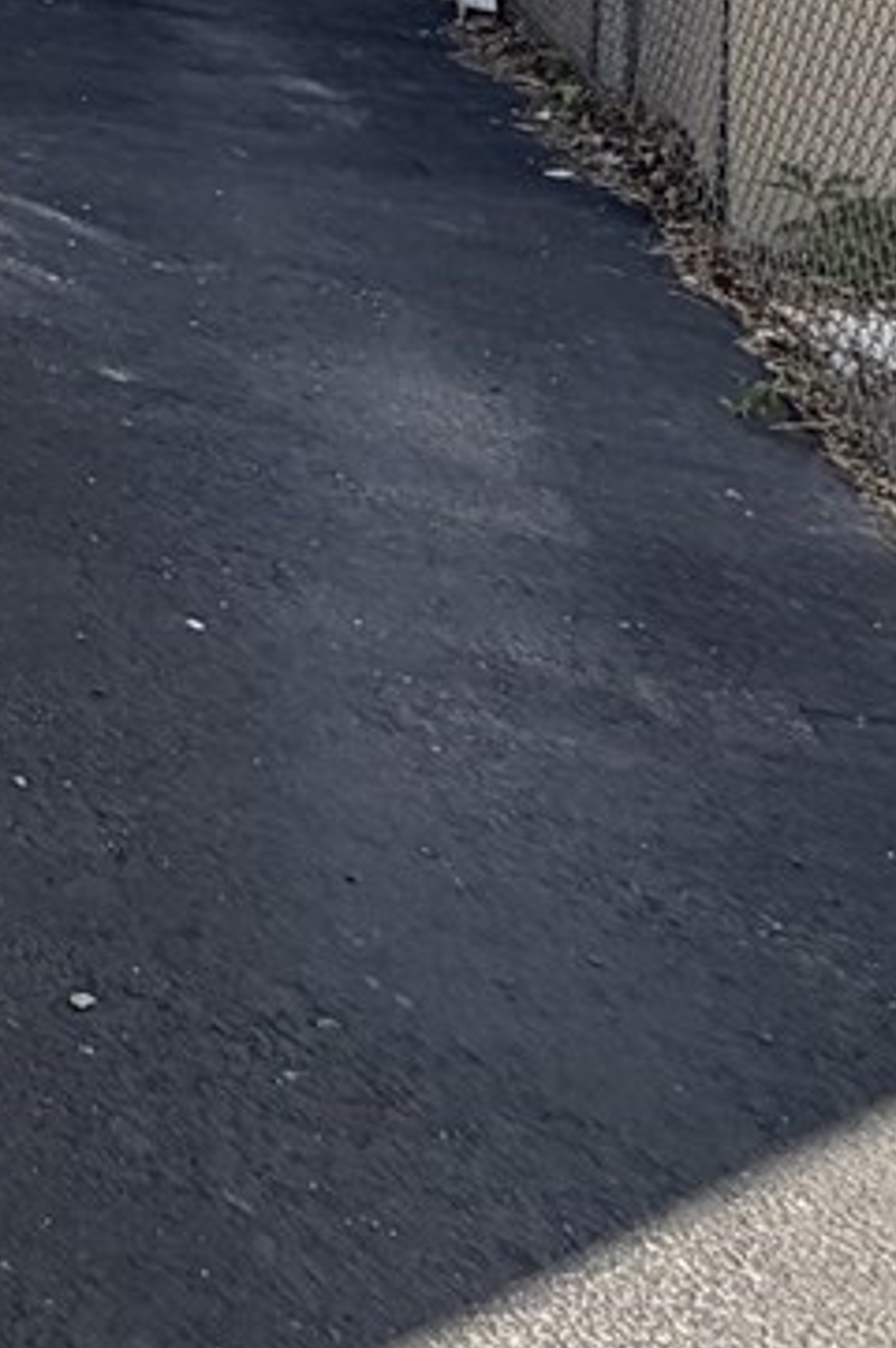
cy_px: -556
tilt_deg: +2.7
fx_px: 2319
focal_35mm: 62
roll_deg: -0.2
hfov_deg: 17.0
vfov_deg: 25.9
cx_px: -829
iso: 40
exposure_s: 1/506
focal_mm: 2.22
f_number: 2.2
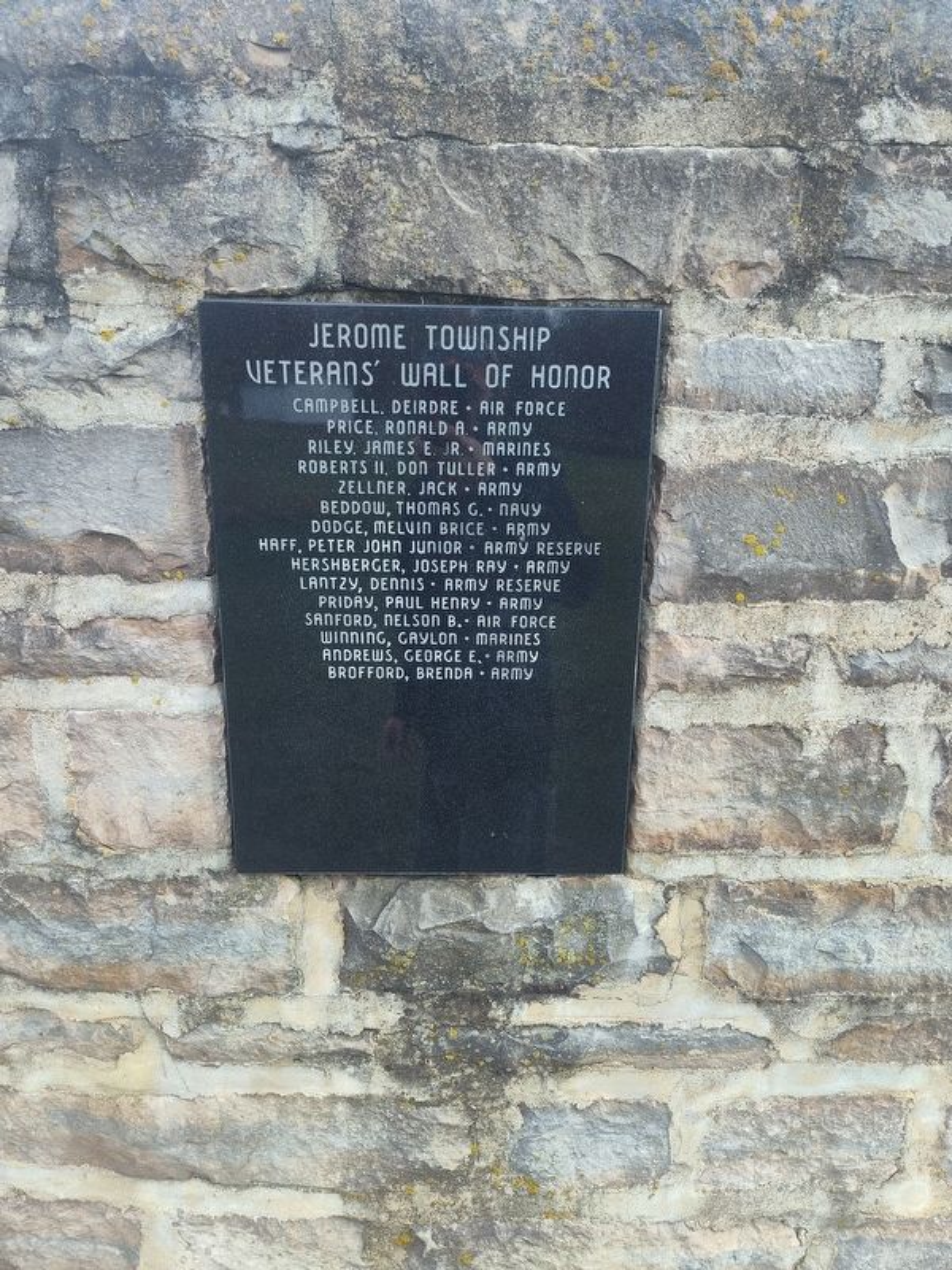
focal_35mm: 23
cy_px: 635
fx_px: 843
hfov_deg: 58.9
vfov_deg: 73.9
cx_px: 476
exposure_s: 1/200
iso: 125
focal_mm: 5.56
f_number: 1.8
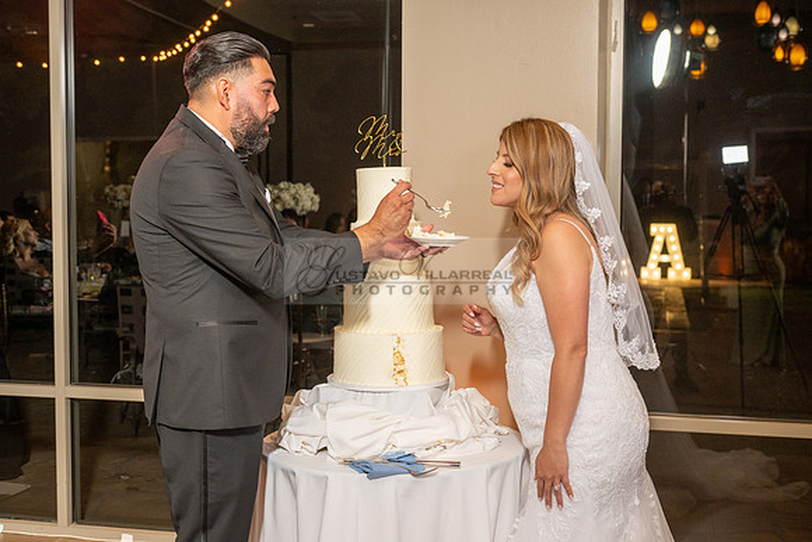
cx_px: 406
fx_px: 1083
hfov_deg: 41.1
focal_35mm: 48
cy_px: 271
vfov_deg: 28.1
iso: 800
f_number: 4.5
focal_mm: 48
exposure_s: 1/200
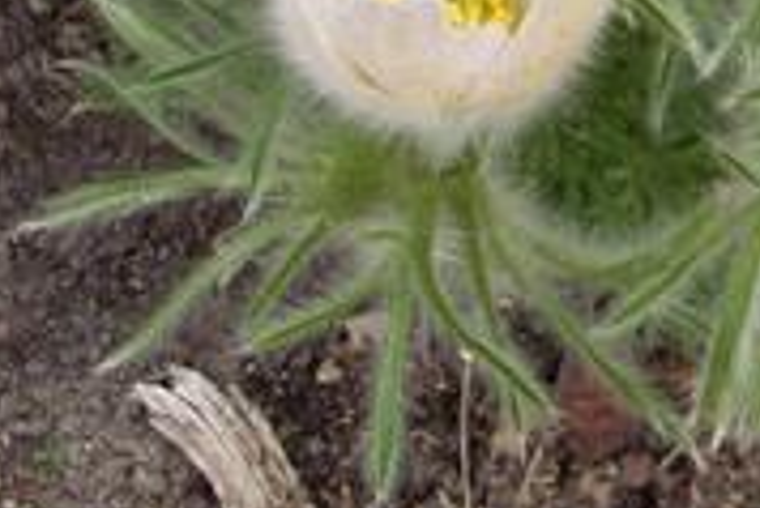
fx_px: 3000
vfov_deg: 9.5
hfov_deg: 14.2
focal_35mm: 142
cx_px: 764
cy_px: -184
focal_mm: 6.3
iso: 80
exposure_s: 1/250
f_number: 3
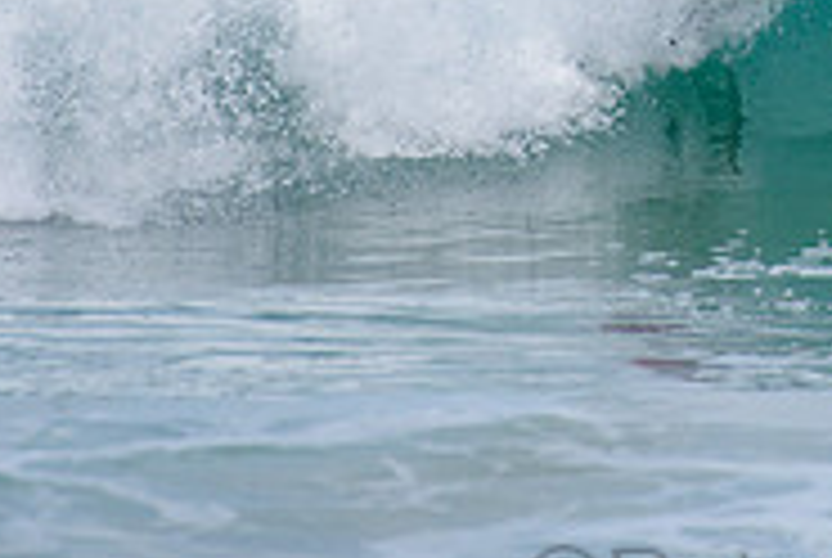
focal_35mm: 1564
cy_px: -160
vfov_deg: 0.9
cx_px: 872
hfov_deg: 1.3
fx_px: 36203
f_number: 5.6
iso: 250
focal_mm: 500
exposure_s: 1/2000
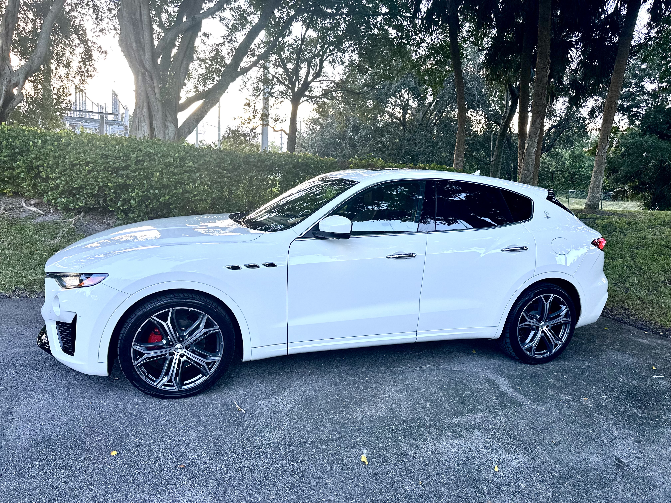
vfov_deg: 56.8
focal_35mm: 24
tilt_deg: -8.1
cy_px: 252
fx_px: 465
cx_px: 336
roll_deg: -3.4
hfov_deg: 71.6
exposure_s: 1/121
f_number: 1.78
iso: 160
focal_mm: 6.86
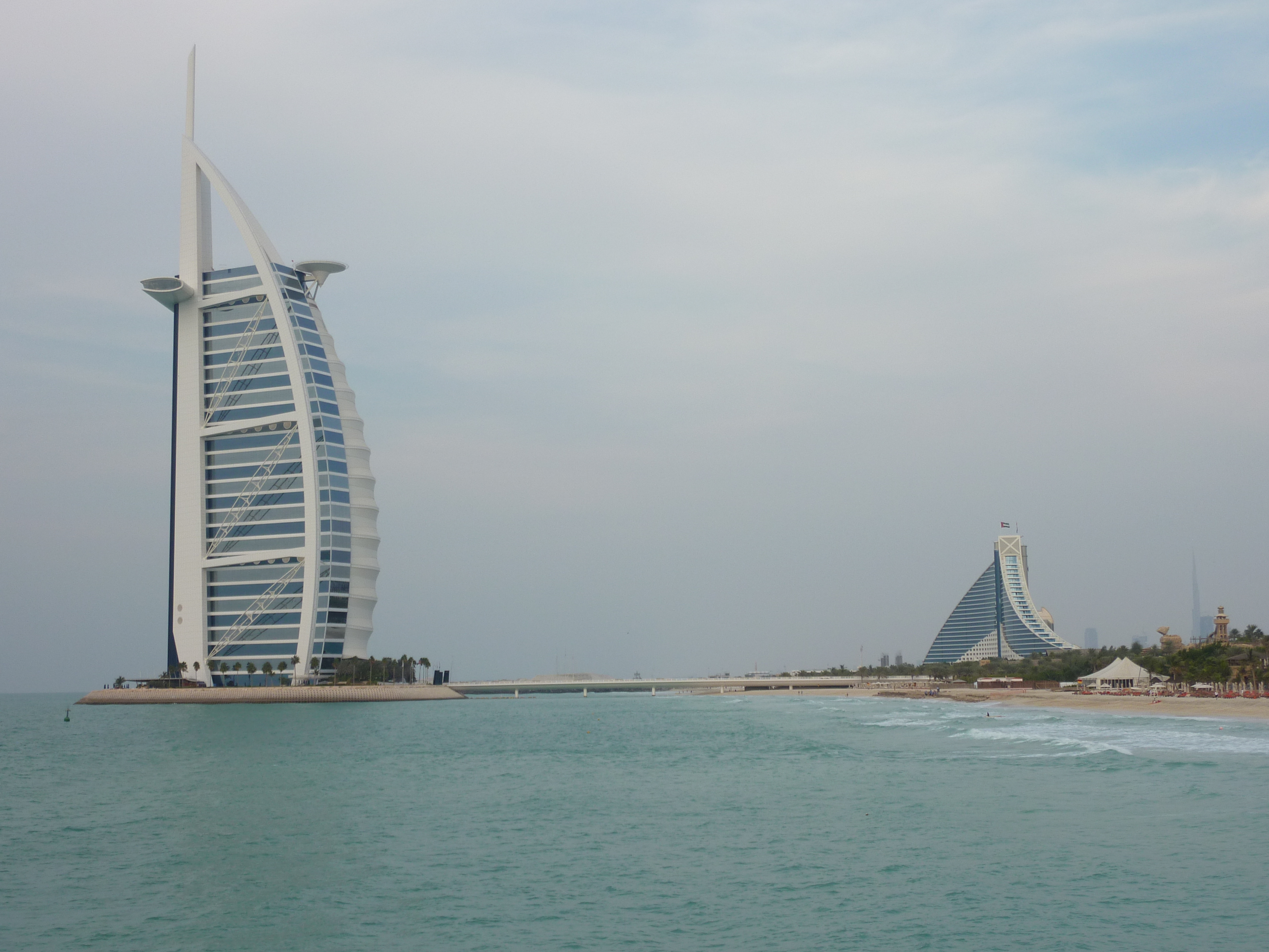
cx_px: 634
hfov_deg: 39.7
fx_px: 1760
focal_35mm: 48
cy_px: 476
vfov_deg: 30.3
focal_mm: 7.9
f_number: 4
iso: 80
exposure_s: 1/250
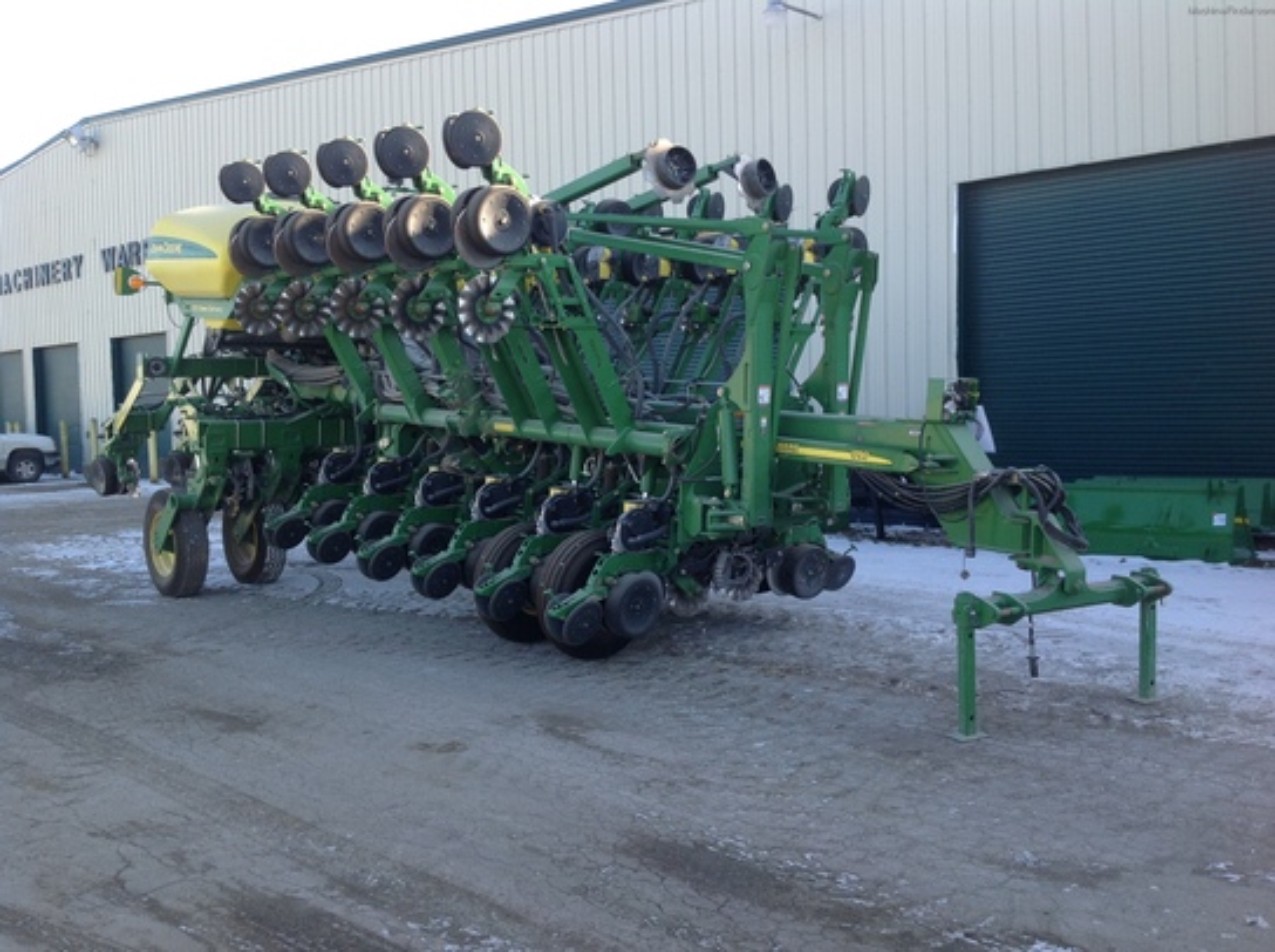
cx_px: 638
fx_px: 1287
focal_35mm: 35
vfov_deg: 40.6
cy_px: 476
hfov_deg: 52.7
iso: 50
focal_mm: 4.28
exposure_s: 1/336
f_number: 2.4
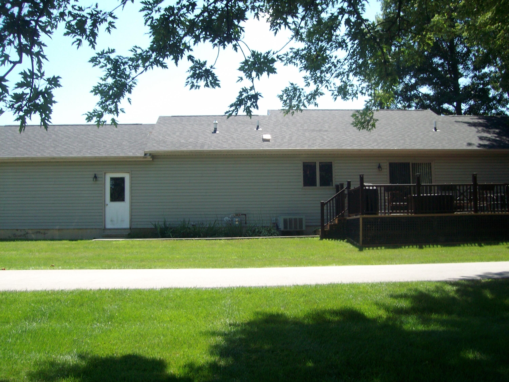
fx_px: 515
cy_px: 191
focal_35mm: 35
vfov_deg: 40.7
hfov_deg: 52.6
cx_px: 254
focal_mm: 5.8
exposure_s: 1/97.2
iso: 80
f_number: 7.2
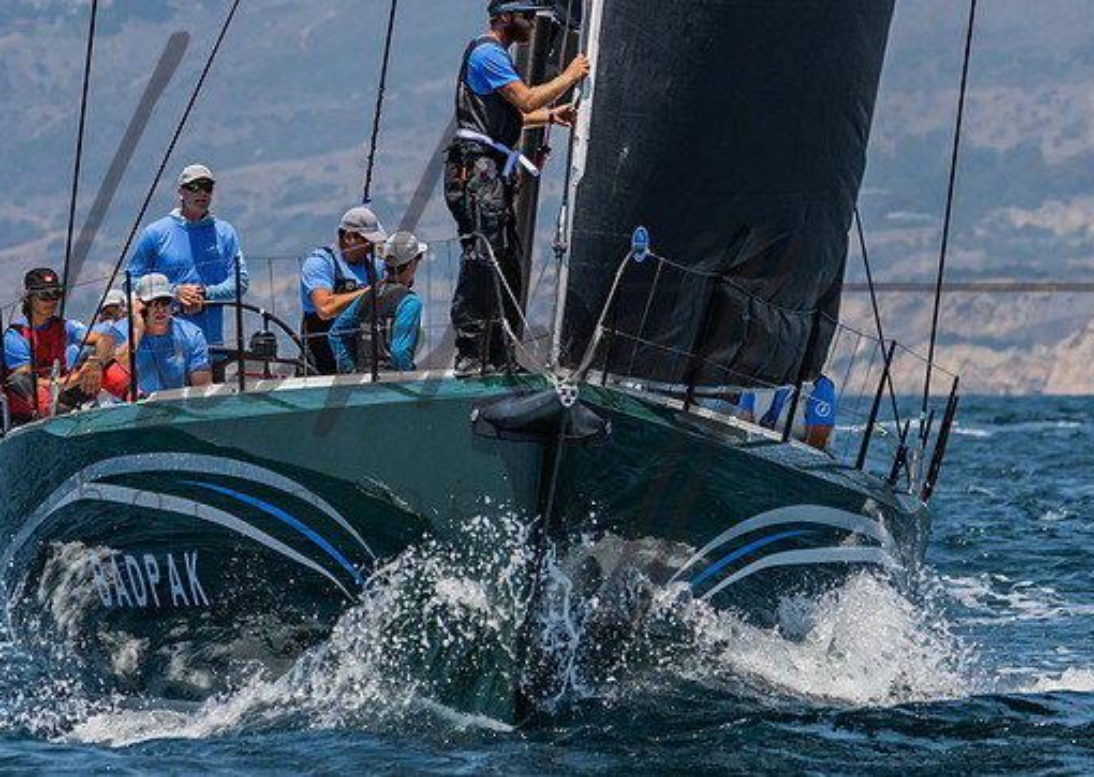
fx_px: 16464
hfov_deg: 3.8
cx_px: 696
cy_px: 206
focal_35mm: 531
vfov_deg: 2.7
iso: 320
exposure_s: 1/1600
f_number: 5.6
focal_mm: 220
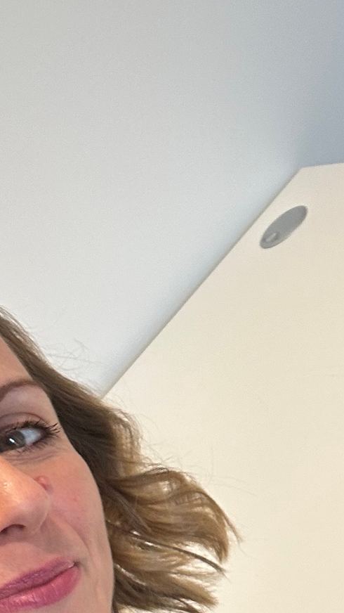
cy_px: 504
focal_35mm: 70
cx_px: 357
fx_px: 1136
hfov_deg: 16.8
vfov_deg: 29.4
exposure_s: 1/50
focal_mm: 2.69
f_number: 1.9
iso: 40
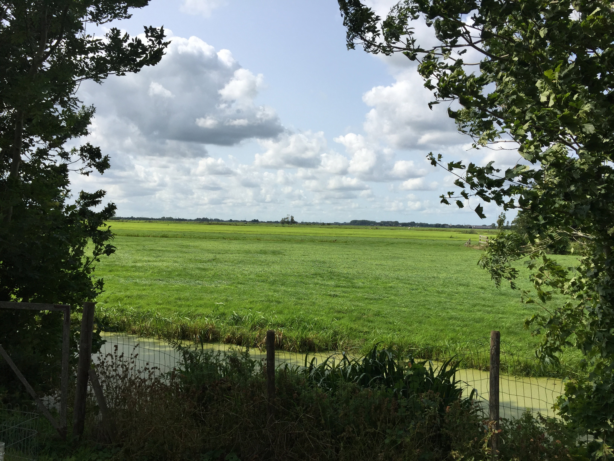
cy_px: 230
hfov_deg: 61.7
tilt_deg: -0.9
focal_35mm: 29
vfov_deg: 48.2
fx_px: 514
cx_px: 307
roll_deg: -1.7
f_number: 2.2
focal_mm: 4.15
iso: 32
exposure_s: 1/2475
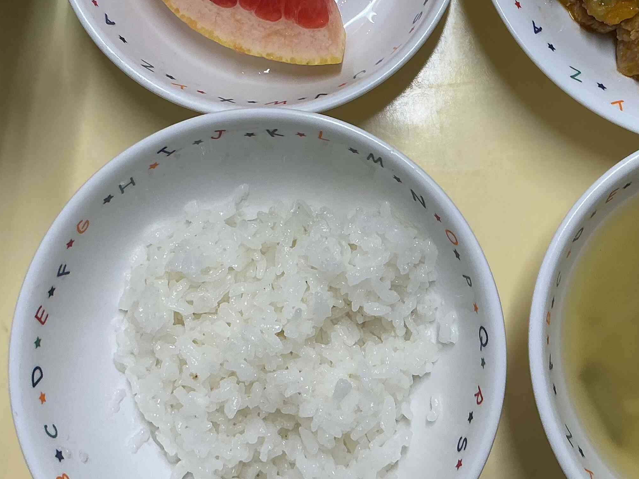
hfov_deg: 33.1
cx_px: 389
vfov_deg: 24.9
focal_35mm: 58
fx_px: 1071
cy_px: 102
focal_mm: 3
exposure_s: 1/60
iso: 40
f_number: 1.8
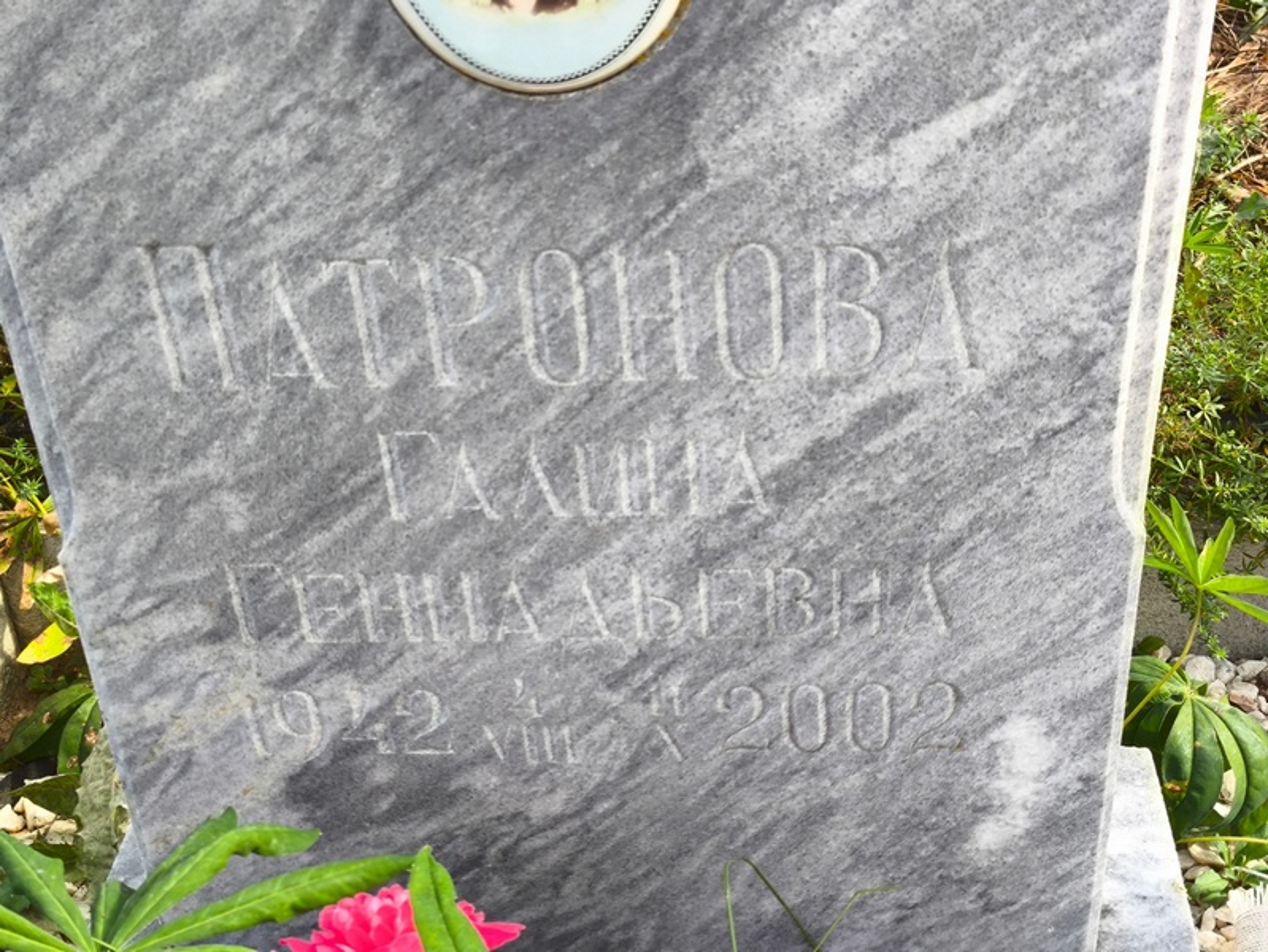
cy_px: 476
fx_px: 1832
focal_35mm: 50
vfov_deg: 29.1
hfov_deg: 38.2
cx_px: 634
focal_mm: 4.71
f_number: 1.7
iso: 50
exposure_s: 1/197
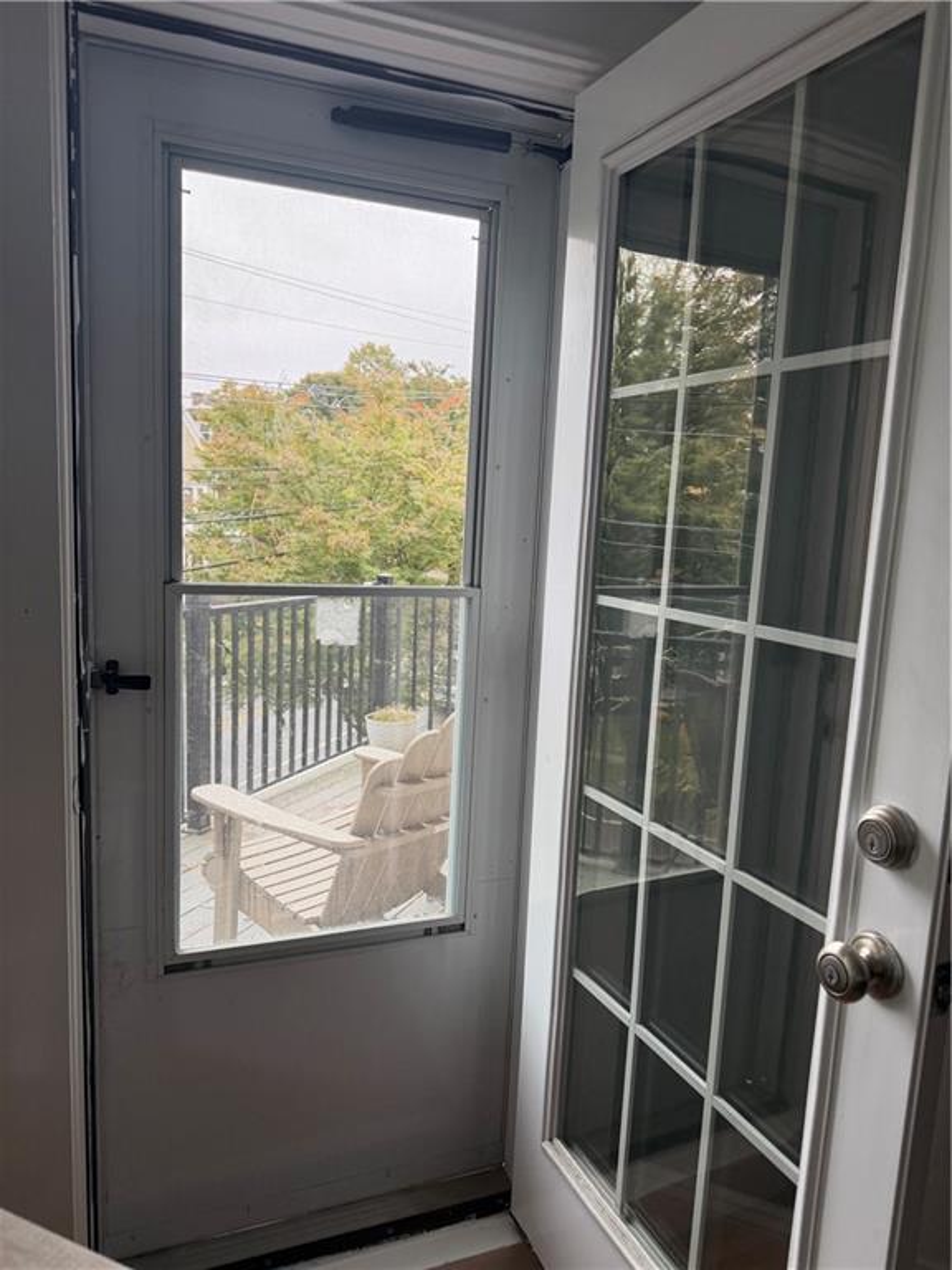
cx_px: 476
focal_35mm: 24
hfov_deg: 56.8
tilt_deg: -8.5
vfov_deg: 71.6
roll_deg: -2.6
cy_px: 635
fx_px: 880
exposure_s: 1/99
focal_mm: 6.76
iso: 200
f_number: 1.78
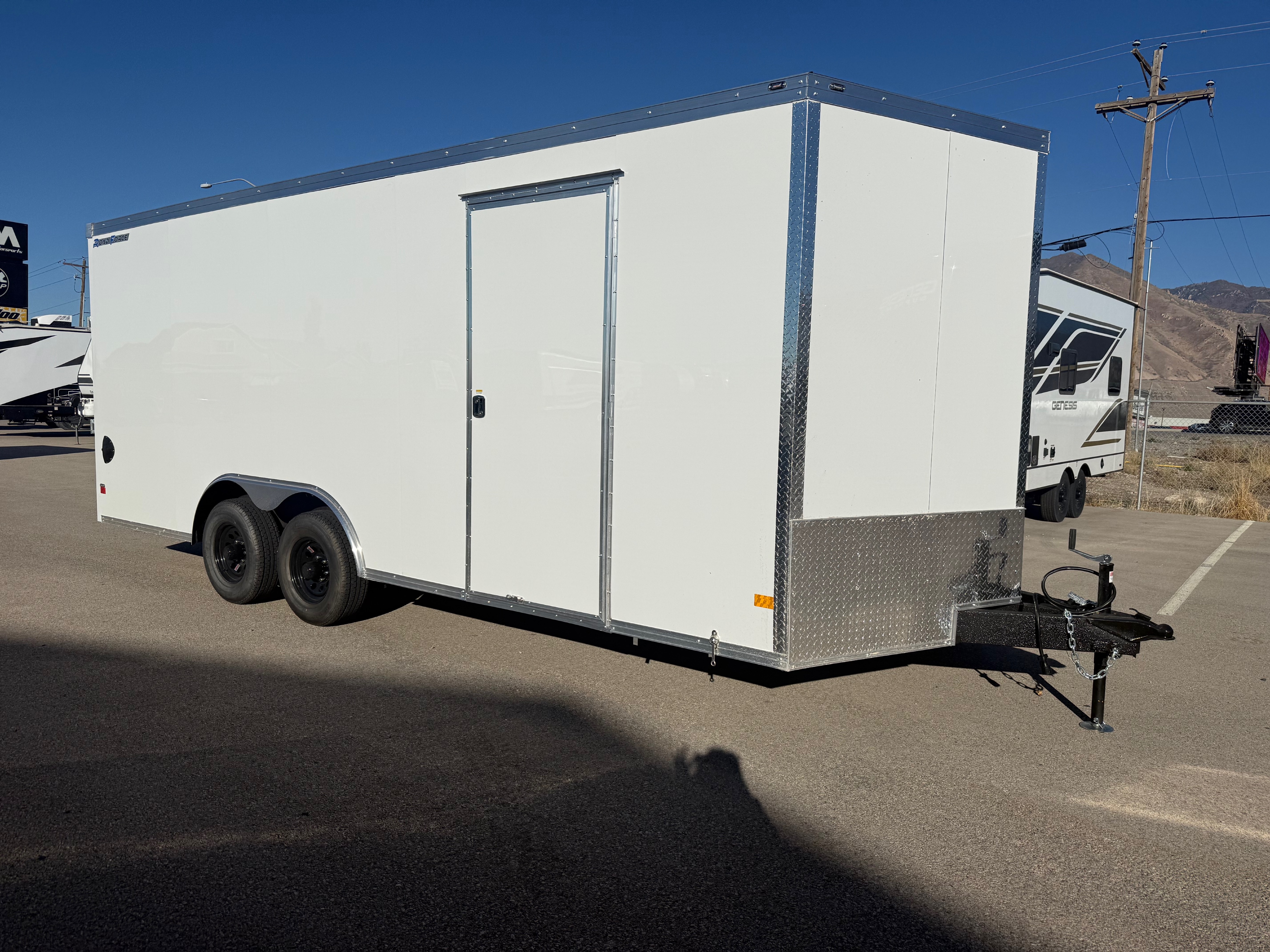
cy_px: 476
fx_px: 880
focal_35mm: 24
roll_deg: -3.6
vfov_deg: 56.8
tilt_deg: -2.5
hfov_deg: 71.6
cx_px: 635
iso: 64
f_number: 1.78
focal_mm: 6.76
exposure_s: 1/14286
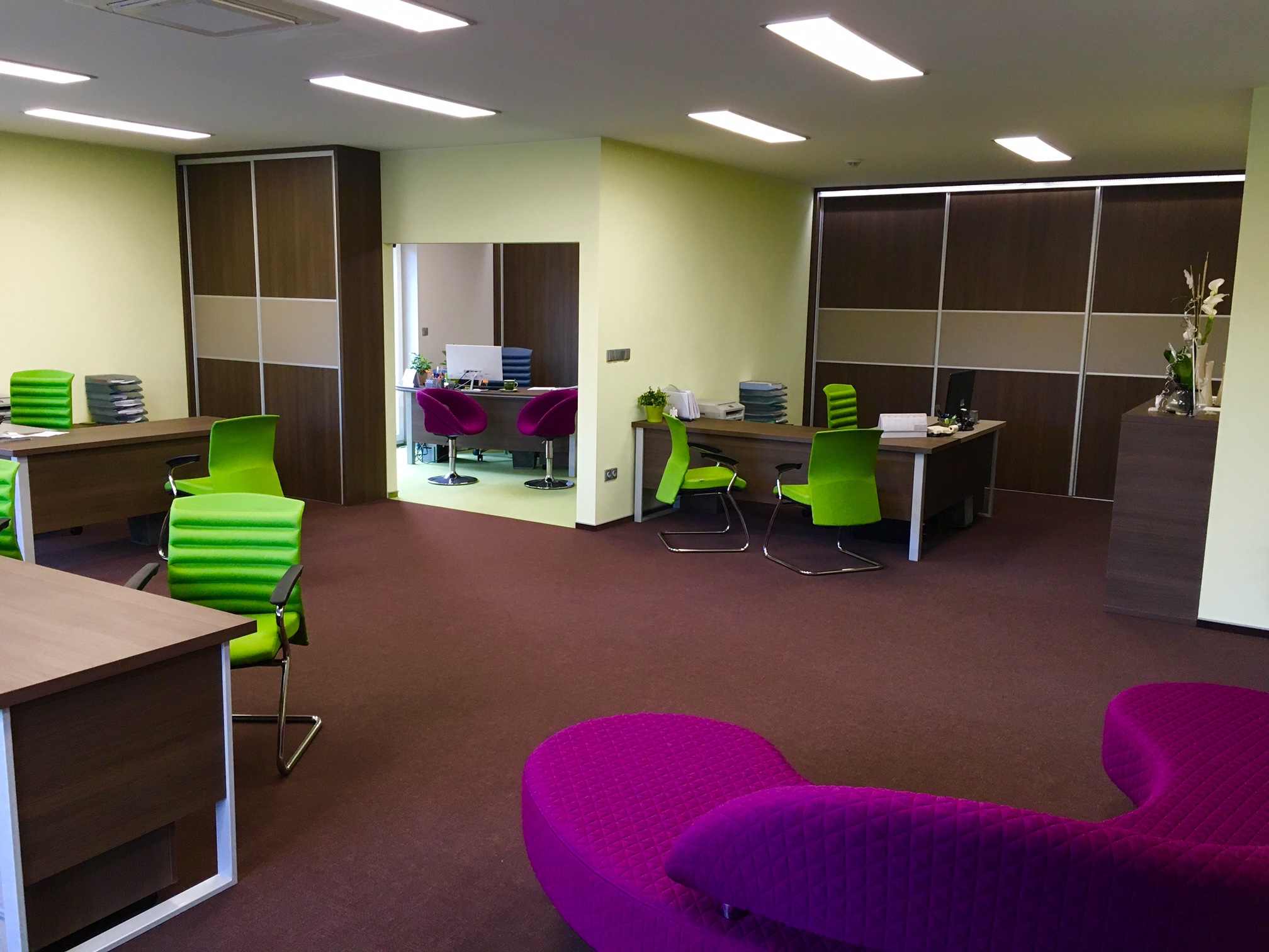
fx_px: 1063
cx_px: 634
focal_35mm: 29
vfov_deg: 48.2
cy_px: 476
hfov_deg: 61.7
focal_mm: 4.15
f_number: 2.2
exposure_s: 1/33
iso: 64
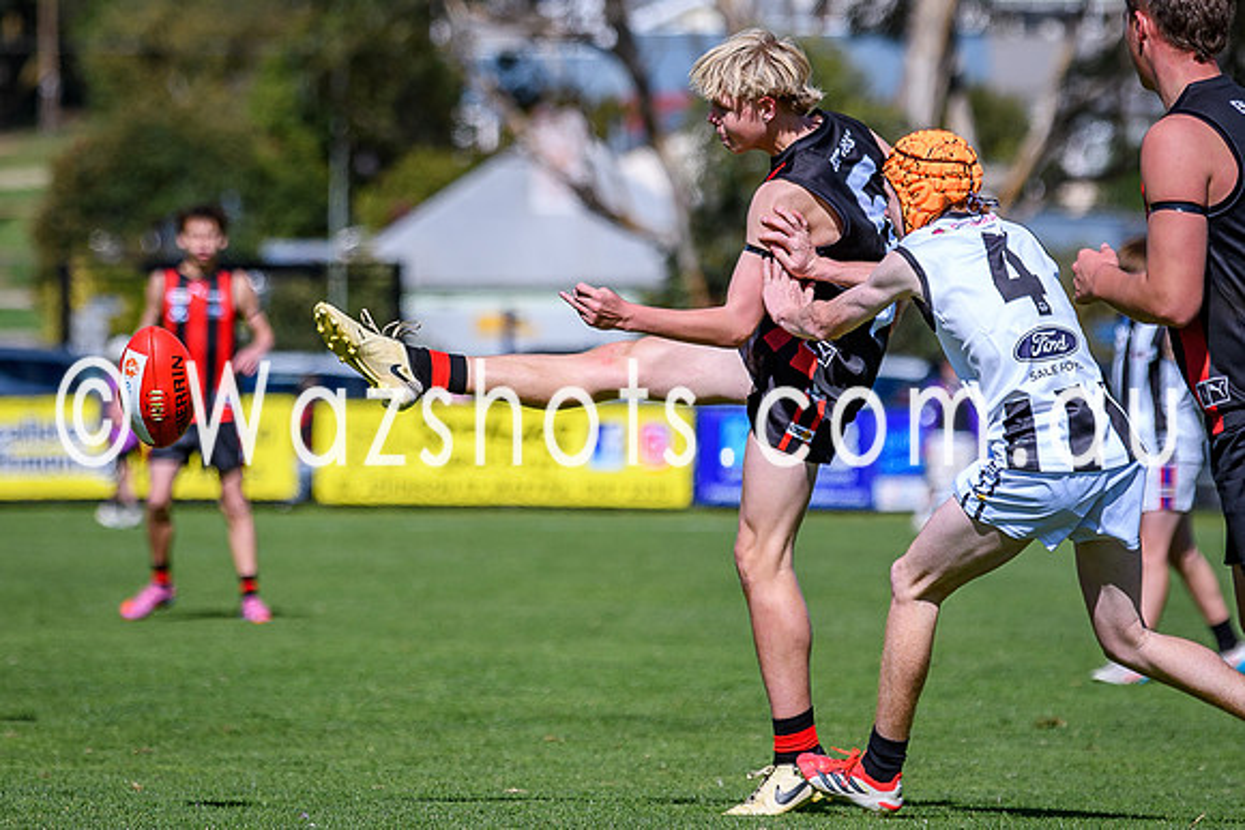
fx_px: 15478
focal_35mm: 447
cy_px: 334
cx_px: 632
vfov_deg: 3.1
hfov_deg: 4.6
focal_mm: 155
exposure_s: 1/4000
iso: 140
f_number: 2.8
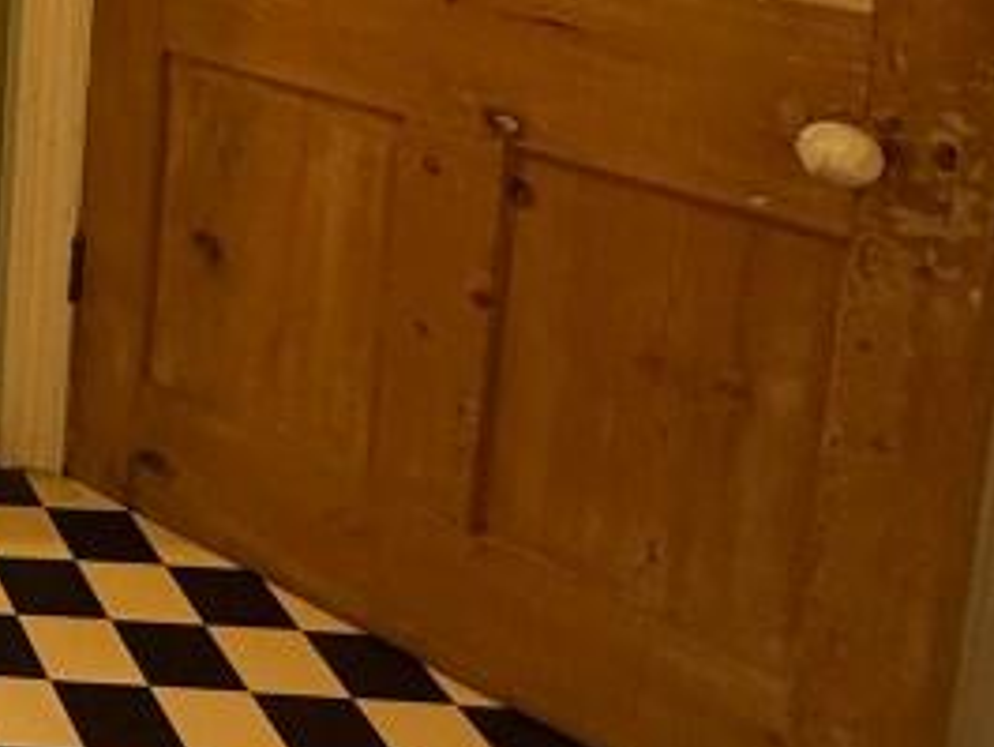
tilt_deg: -7.5
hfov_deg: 23.1
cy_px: -244
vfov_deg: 23.6
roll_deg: +1.1
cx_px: -713
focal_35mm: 54
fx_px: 1551
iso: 250
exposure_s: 1/50
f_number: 2.2
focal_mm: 2.22
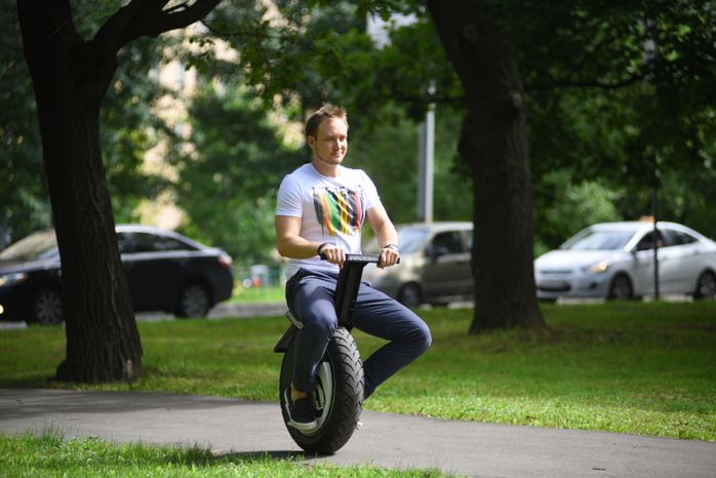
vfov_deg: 9.5
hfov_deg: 14.1
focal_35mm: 145
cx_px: 358
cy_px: 239
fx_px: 2885
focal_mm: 145
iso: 200
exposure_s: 1/1000
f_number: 2.8
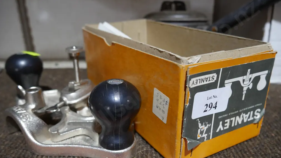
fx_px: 231
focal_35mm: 31
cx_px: 142
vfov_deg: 37.7
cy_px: 92
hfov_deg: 62.6
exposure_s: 1/60
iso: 400
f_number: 3.5
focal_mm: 14
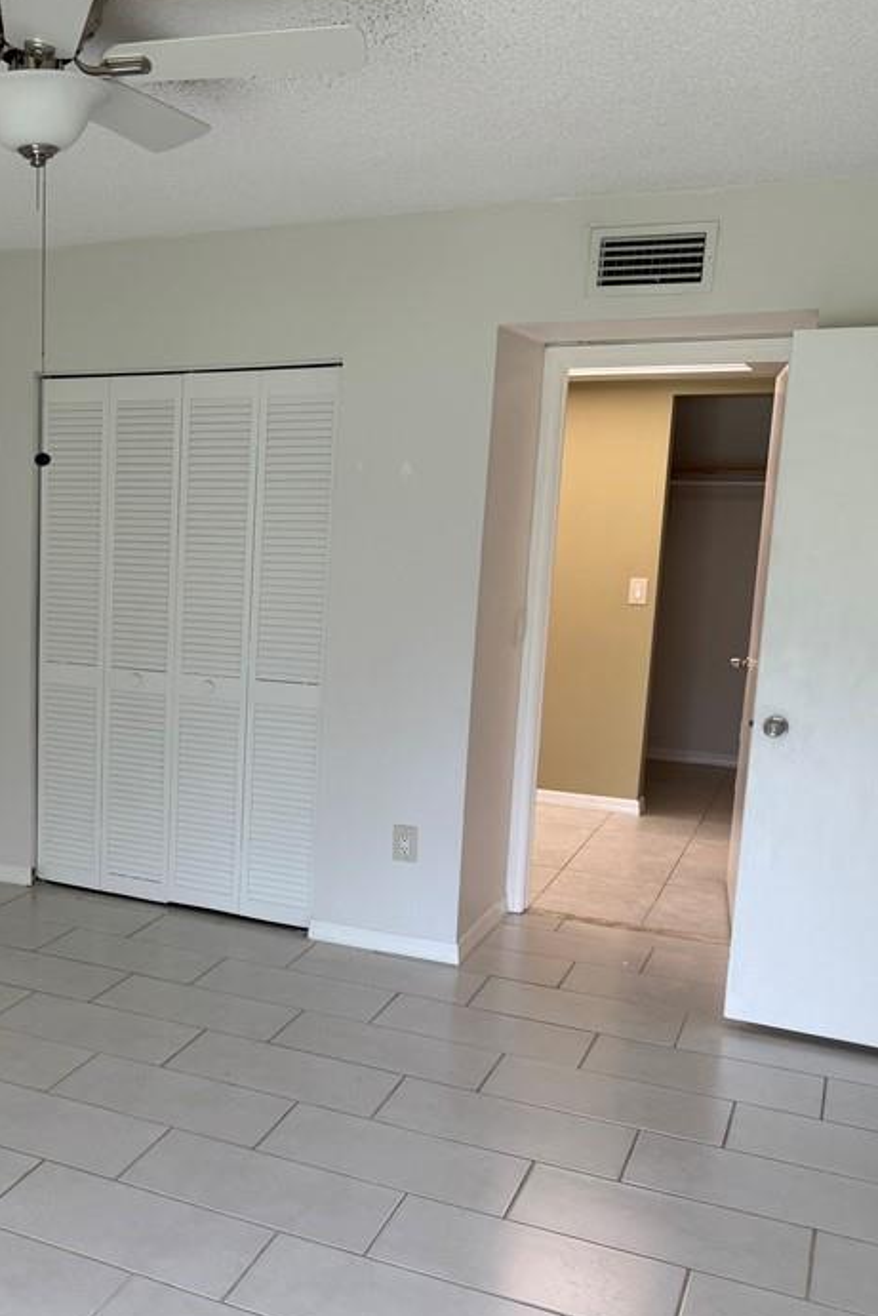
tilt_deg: -10.1
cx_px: 57
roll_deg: -1.0
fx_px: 1353
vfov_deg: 51.8
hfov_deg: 33.7
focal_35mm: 37
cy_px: 718
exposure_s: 1/120
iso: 100
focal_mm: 6.76
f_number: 1.78
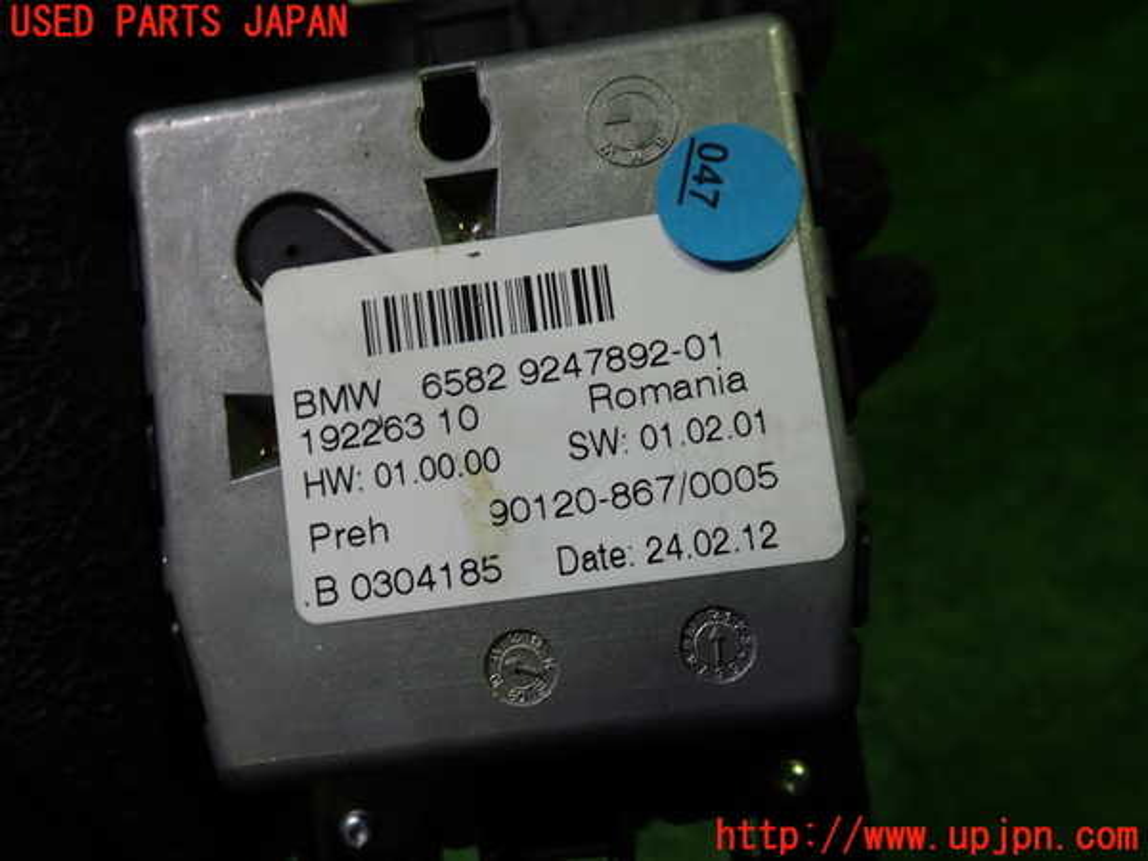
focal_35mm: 30
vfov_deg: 46.8
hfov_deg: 60.0
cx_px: 574
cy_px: 430
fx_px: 995
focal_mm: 5.4
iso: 100
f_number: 3.2
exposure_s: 1/80
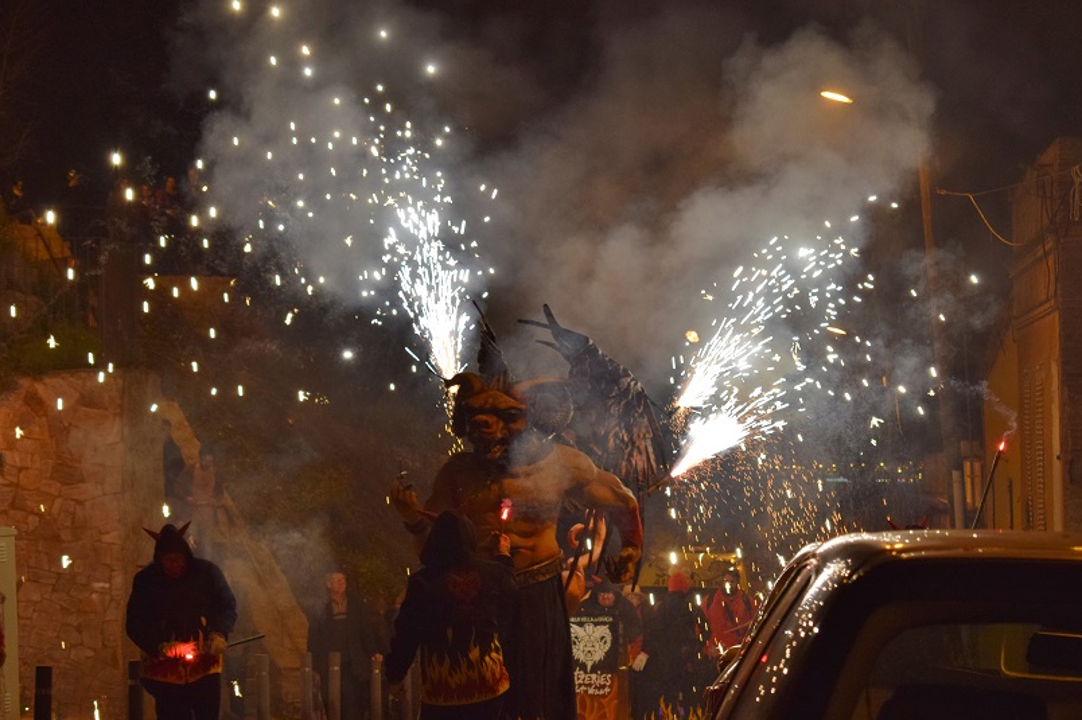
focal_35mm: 103
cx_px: 448
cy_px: 420
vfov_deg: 13.3
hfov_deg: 19.9
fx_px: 3082
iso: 800
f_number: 5.6
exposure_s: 1/60
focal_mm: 55
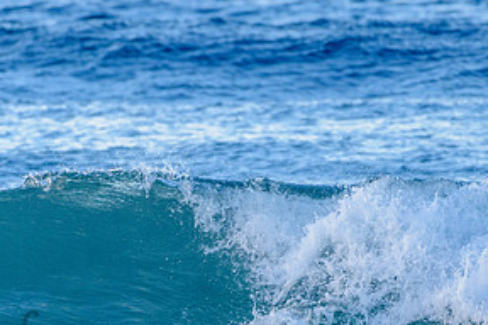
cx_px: 125
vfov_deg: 1.1
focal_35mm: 1233
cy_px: 348
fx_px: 16713
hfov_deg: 1.7
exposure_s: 1/1250
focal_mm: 500
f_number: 5.6
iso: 640
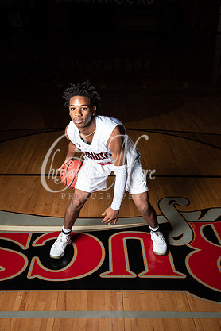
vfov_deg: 47.4
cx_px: 108
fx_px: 378
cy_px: 160
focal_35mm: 41
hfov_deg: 32.6
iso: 320
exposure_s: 1/200
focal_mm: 38
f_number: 14
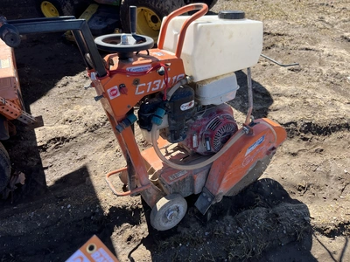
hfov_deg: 67.3
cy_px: 131
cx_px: 175
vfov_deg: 53.1
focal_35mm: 26
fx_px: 263
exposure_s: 1/1458
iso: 50
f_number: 1.6
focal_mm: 5.1
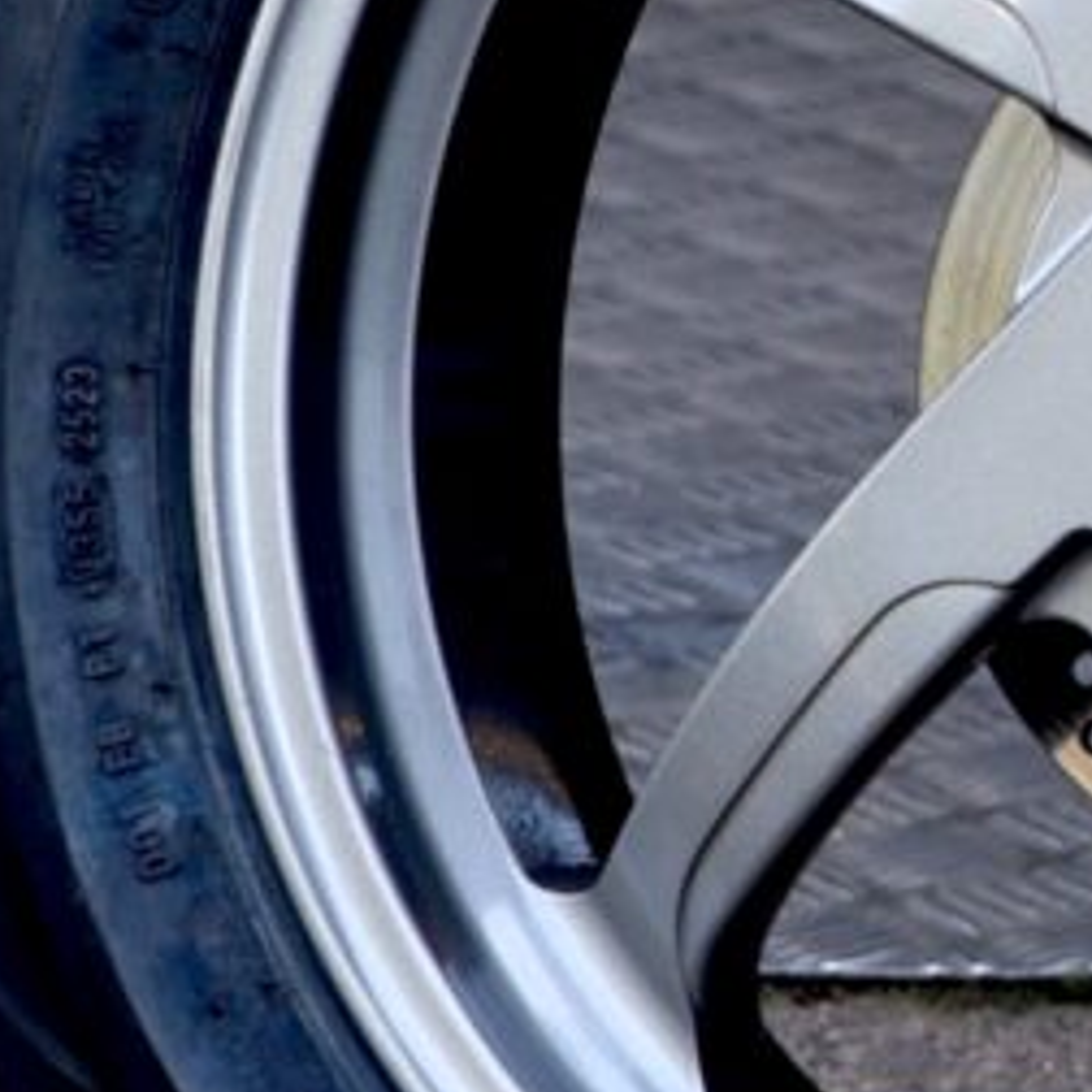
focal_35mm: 605
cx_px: 4875
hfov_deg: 2.8
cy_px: -1129
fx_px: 21593
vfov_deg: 2.9
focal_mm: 70
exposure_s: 1/60
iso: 200
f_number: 4
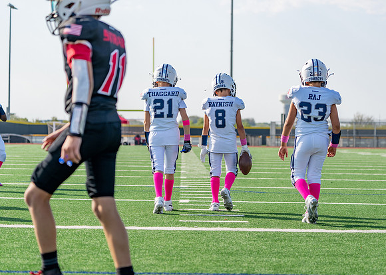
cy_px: 138
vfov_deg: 12.3
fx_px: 1275
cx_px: 193
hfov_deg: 17.2
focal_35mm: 116
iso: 200
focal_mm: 111
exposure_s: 1/1000
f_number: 4.5
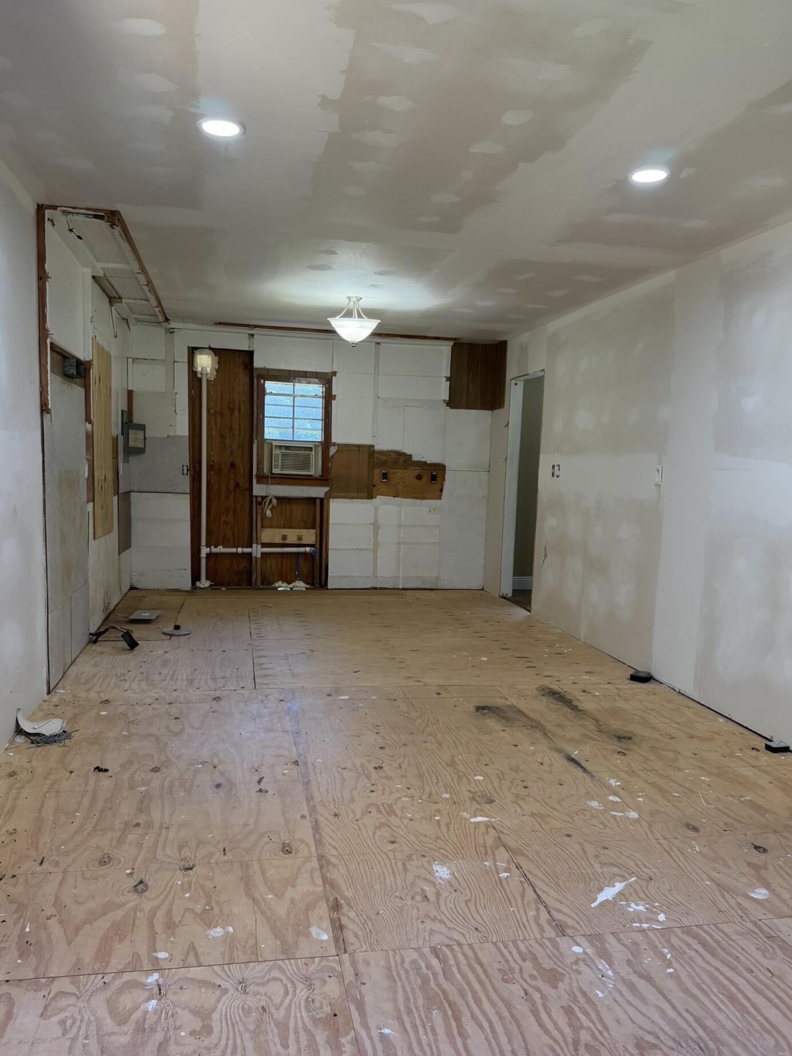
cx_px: 383
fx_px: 793
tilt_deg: -7.4
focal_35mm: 26
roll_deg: -2.1
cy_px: 565
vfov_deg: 67.2
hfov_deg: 53.1
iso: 200
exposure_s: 1/120
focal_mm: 6.76
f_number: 1.78
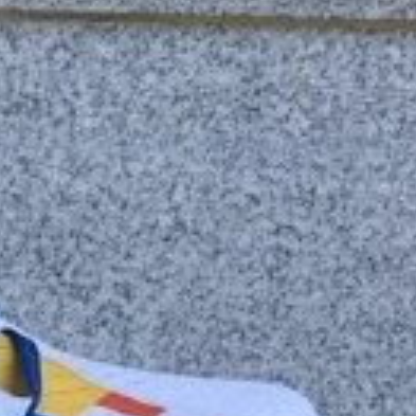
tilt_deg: -15.0
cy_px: 667
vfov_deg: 12.3
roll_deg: -1.2
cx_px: -232
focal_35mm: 134
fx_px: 1822
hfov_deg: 12.3
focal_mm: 3.3
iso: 25
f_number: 2.4
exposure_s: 1/374
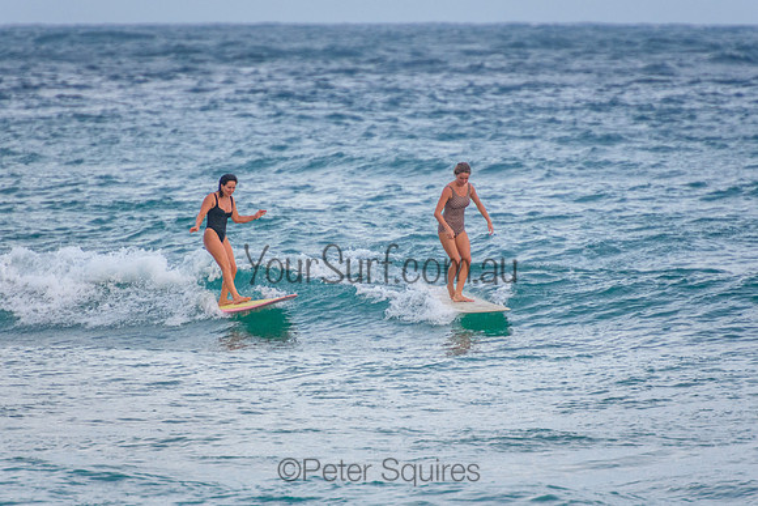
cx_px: 379
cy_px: 253
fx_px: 12947
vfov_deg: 2.2
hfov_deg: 3.4
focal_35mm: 615
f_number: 5.6
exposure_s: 1/1600
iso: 800
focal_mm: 400
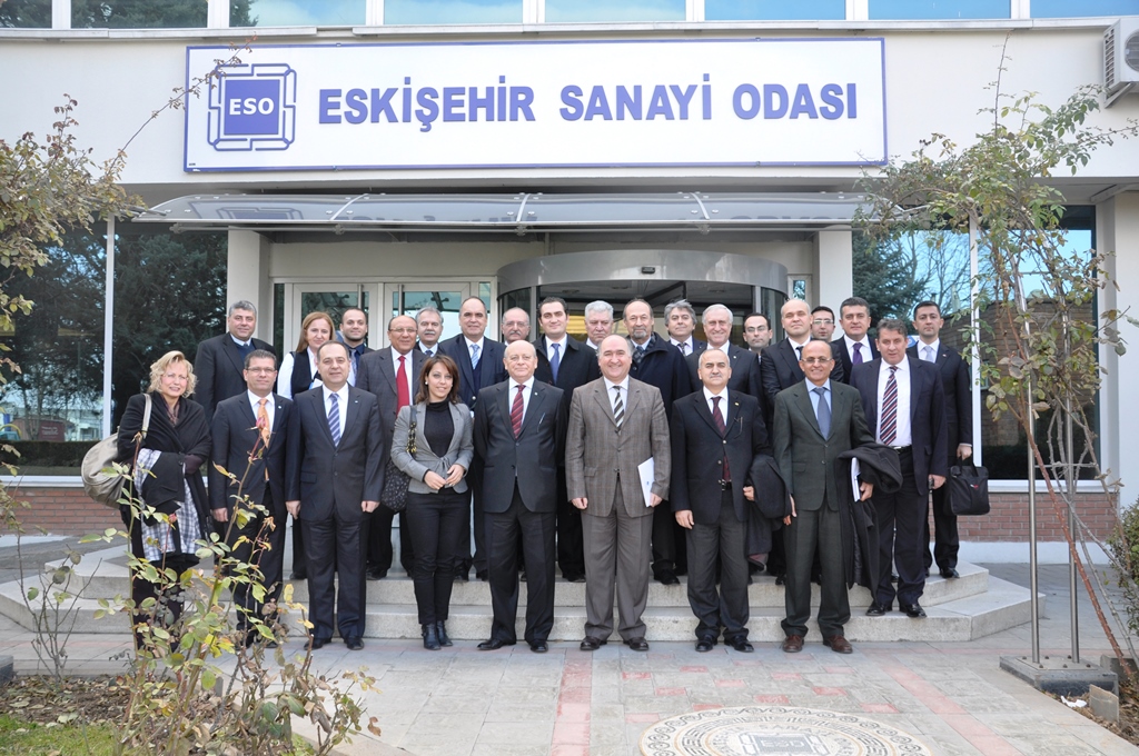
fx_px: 995
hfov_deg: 59.6
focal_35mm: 32
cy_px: 378
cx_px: 570
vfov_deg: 41.6
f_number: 5.6
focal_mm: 21
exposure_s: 1/125
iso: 320
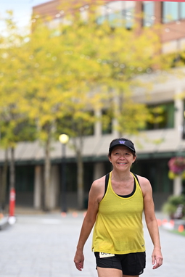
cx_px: 122
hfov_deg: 7.9
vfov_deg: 11.9
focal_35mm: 173
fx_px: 1332
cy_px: 168
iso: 640
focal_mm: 120
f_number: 2.8
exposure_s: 1/1600
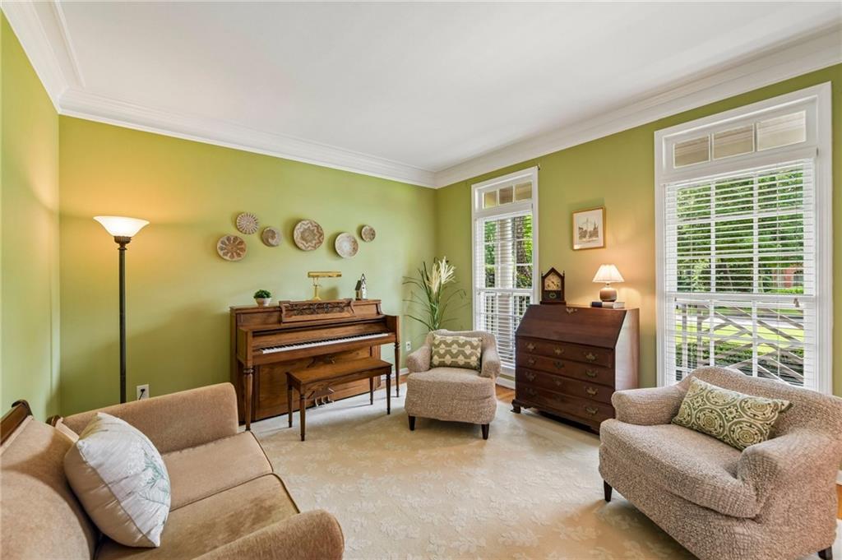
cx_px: 421
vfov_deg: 81.1
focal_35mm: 14
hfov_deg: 104.3
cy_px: 280
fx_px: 327
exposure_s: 1/30
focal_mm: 14
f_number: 8
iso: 400
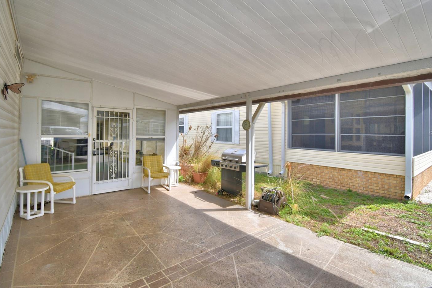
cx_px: 211
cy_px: 133
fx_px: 204
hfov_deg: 93.3
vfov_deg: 70.3
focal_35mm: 17
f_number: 4.5
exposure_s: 1/800
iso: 100
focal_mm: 10
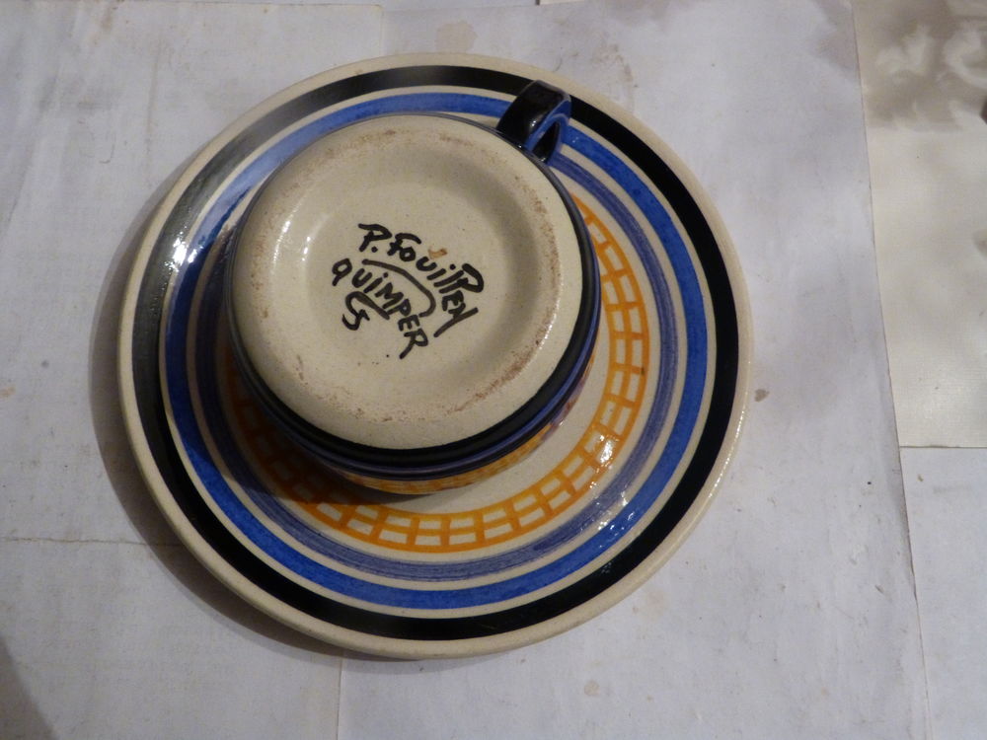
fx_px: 1141
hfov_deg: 46.8
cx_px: 494
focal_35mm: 40
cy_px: 370
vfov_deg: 36.0
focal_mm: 7
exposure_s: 1/15
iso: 500
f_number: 3.1
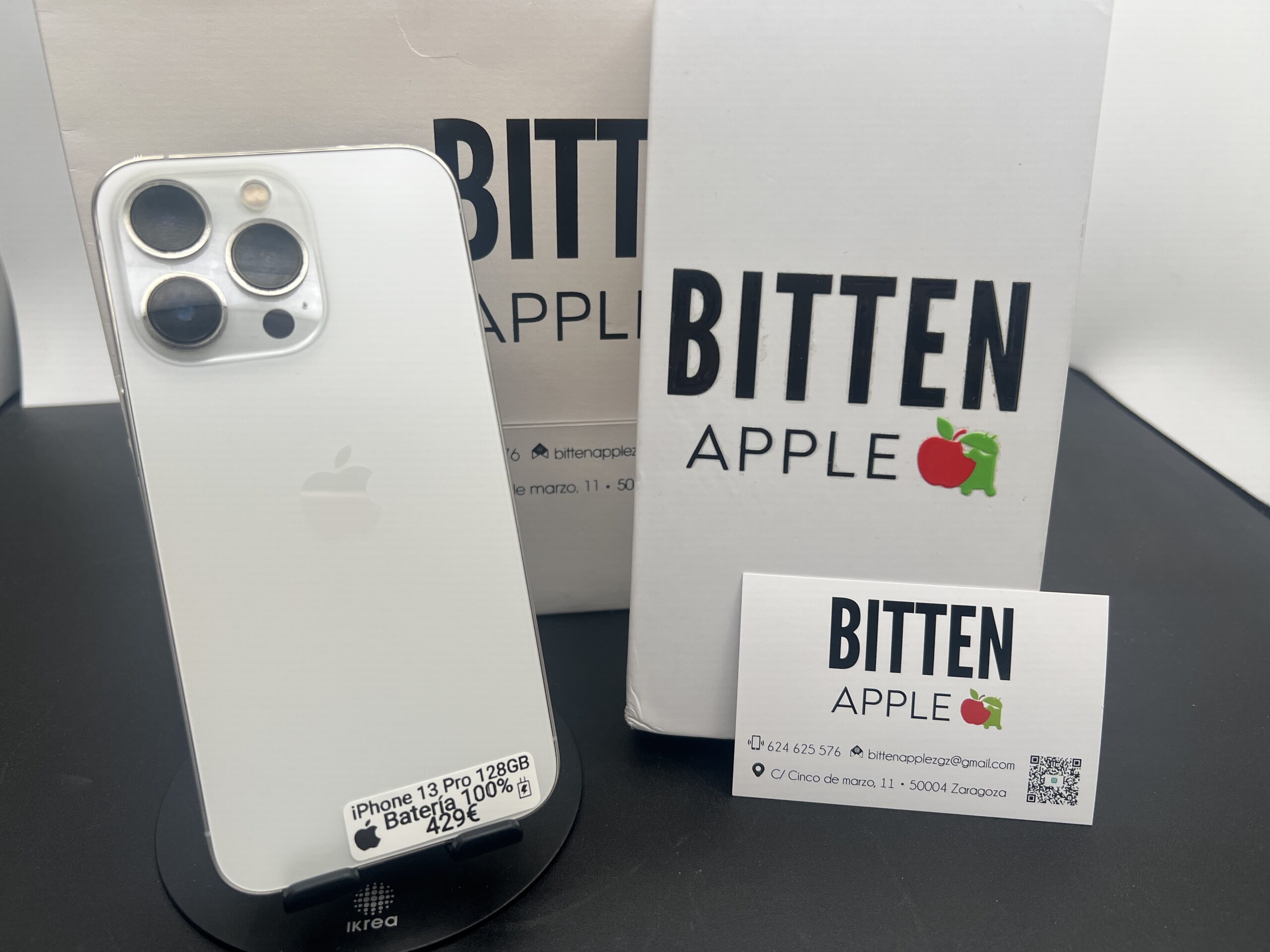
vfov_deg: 53.1
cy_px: 476
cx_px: 635
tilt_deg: -30.8
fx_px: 954
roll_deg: -0.6
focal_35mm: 26
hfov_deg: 67.3
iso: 50
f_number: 1.5
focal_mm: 5.7
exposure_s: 1/643
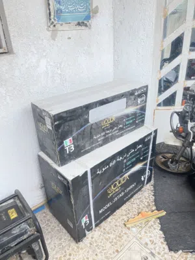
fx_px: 188
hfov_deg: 54.9
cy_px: 130
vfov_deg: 69.4
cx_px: 98
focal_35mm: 25
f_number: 1.6
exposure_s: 1/60
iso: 500
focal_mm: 5.1
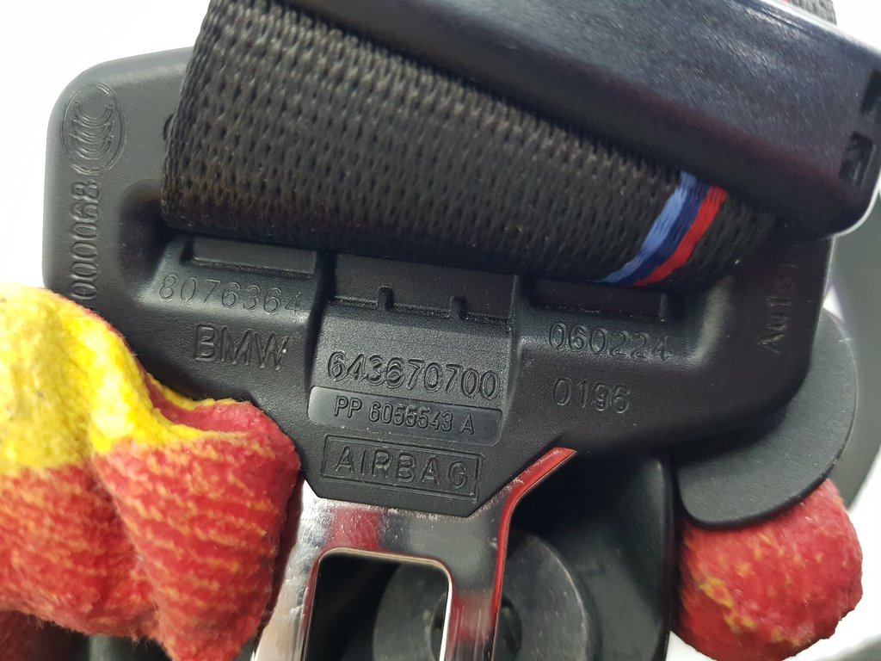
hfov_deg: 67.3
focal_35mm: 26
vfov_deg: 53.1
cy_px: 330
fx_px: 662
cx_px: 440
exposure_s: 1/50
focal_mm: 4.2
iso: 200
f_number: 1.7
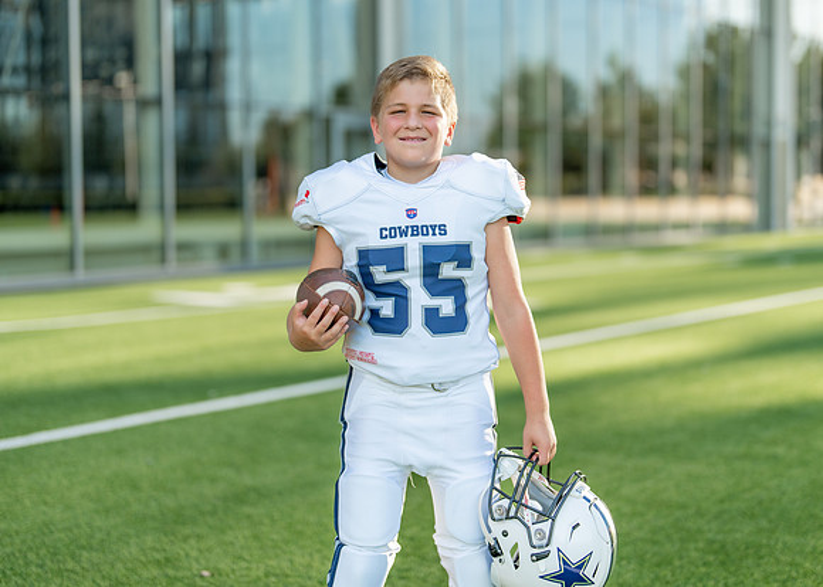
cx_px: 456
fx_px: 1382
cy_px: 259
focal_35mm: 59
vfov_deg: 24.0
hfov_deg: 33.1
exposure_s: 1/2000
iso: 100
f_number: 1.2
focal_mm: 50
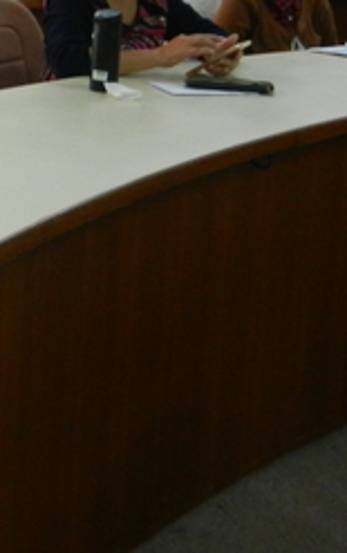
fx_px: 1313
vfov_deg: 22.8
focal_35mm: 87
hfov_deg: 14.0
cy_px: -12
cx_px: -195
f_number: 3.6
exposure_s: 1/30
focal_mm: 5.1
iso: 400
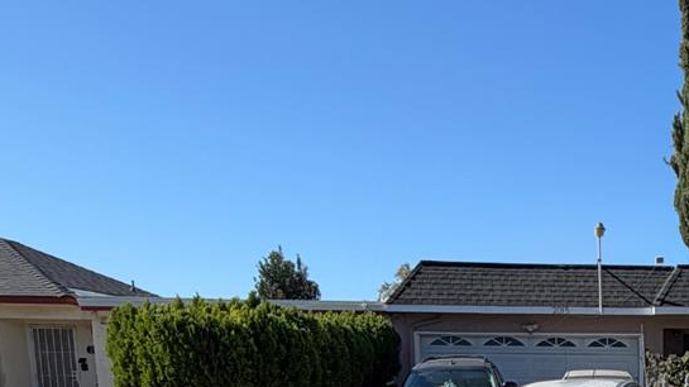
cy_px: 481
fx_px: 767
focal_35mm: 42
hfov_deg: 42.3
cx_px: 678
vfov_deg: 25.1
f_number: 2.2
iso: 25
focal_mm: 2.22
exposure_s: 1/770
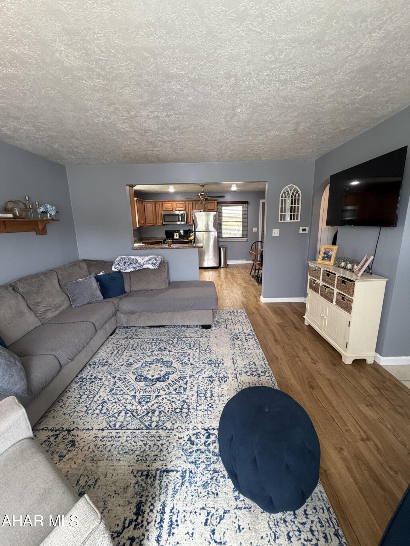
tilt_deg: -12.9
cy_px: 273
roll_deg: +2.0
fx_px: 221
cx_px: 205
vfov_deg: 102.1
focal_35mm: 14
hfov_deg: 85.7
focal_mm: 2.22
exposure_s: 1/60
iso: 250
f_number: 2.2
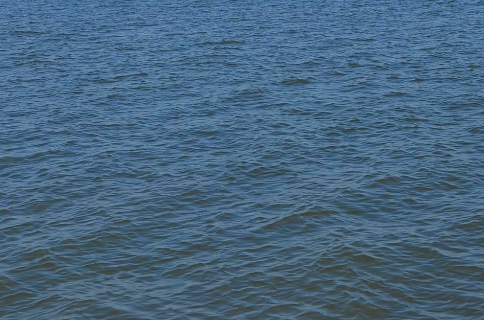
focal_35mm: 104
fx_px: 1395
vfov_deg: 12.9
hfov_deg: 19.7
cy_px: -15
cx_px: 274
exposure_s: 1/320
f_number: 9
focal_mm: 32
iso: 100
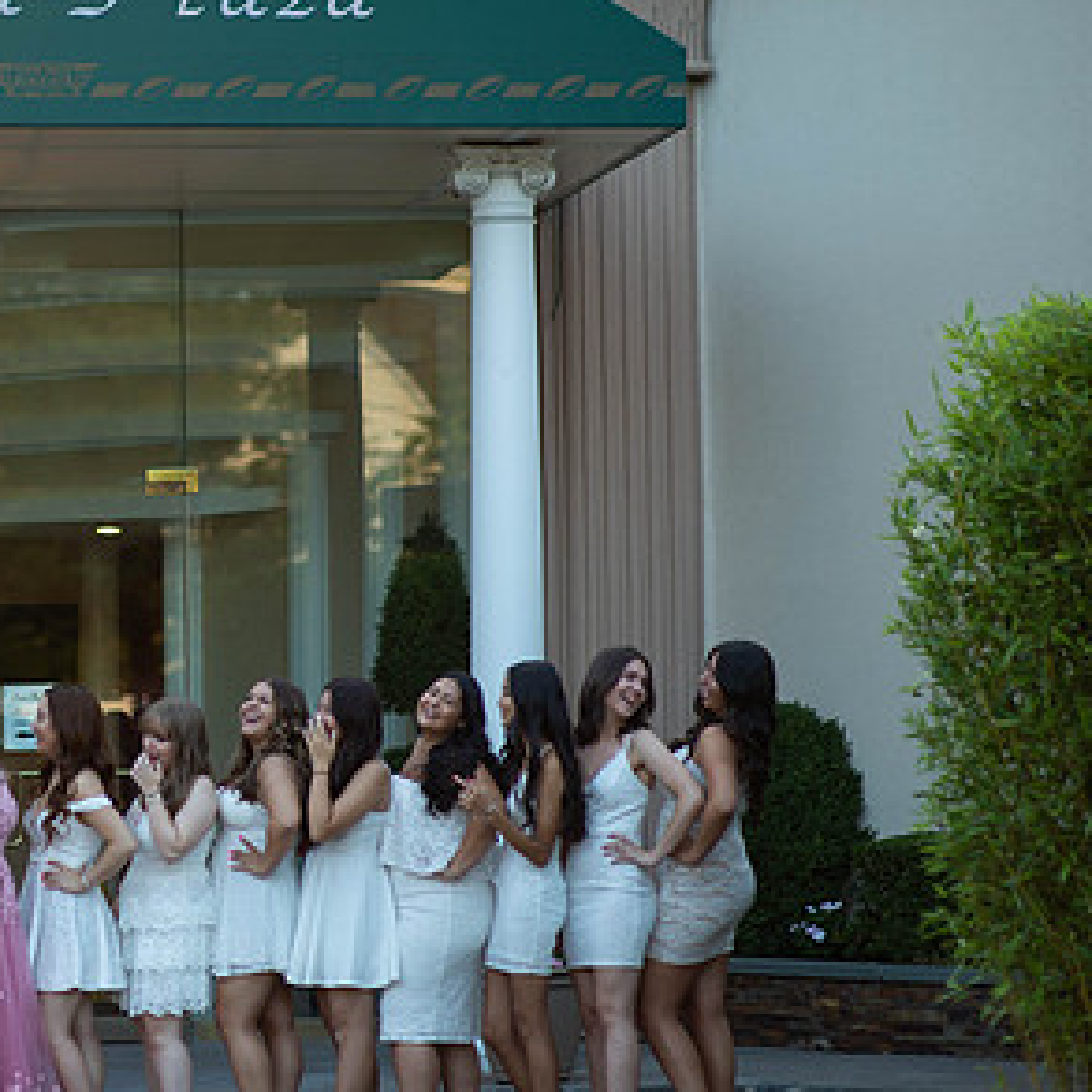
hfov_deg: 12.1
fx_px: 5104
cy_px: 593
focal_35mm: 143
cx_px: 26
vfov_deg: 12.2
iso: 250
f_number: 2
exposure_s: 1/1000
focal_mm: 85
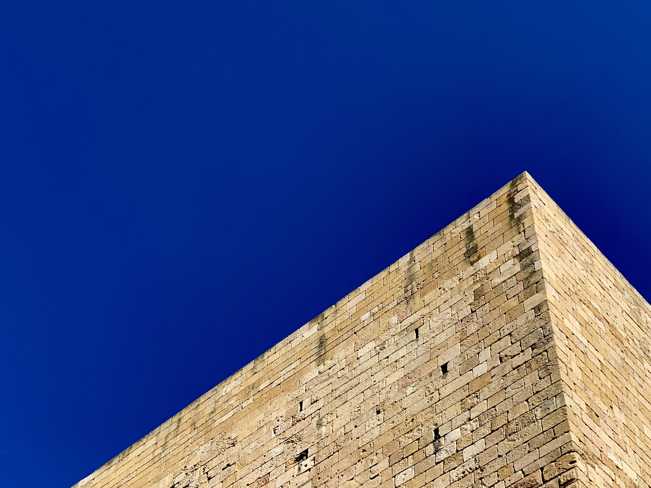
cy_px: 199
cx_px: 328
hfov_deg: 30.3
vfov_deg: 22.9
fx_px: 1204
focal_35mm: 64
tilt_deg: +54.9
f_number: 2.4
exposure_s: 1/1332
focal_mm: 6
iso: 16
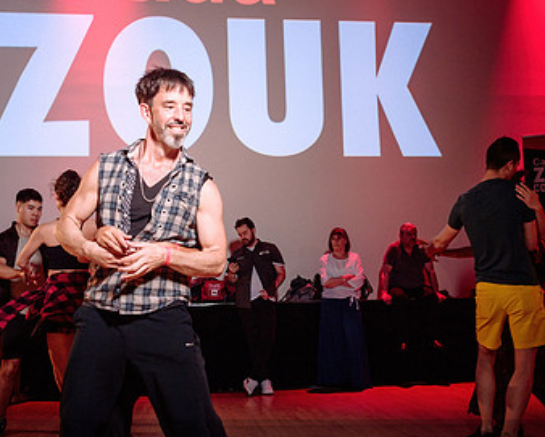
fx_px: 662
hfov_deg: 44.7
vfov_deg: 36.5
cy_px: 251
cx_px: 265
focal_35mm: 41
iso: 800
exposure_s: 1/60
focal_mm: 24
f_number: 2.8
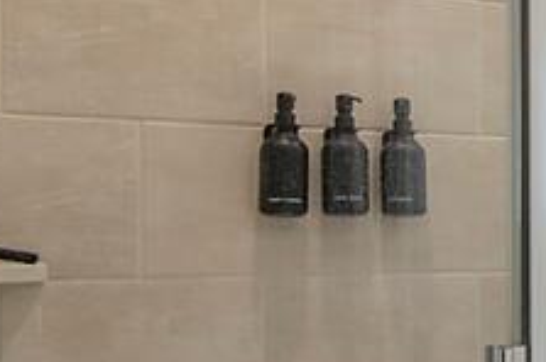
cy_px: 240
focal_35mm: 69
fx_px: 1045
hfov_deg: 23.3
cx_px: 825
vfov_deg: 19.6
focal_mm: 10
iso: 100
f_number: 8
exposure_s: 1/13
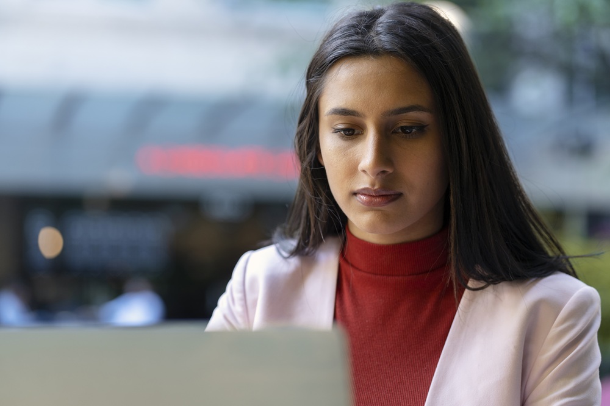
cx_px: 305
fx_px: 1440
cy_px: 203
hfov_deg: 23.9
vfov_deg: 16.1
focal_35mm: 85
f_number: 2.8
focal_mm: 85
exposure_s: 1/250
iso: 320
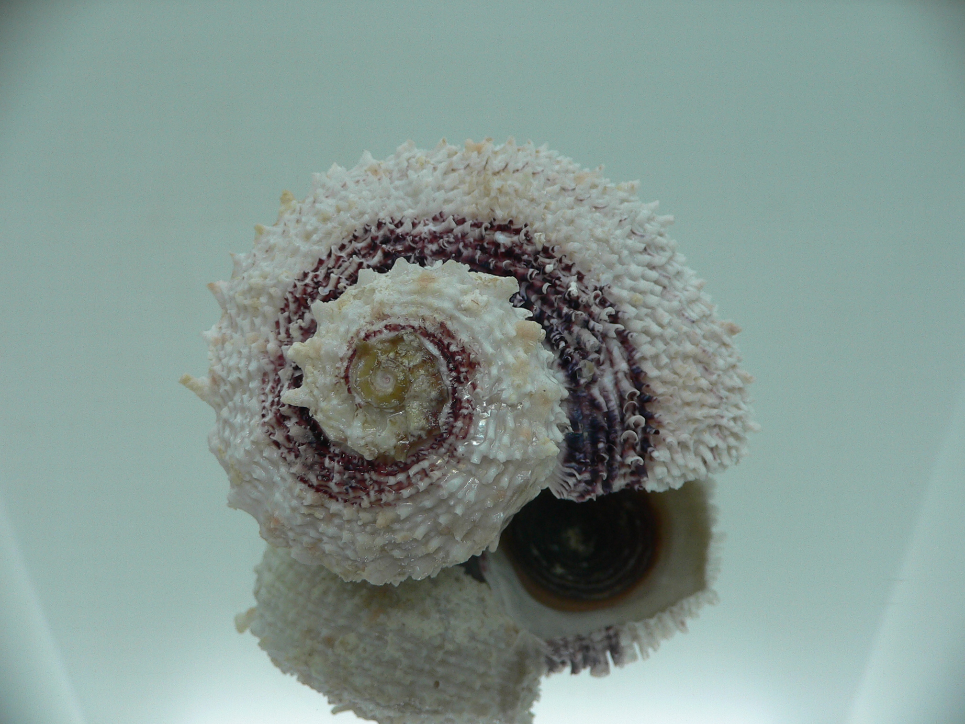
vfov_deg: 40.7
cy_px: 362
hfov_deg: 52.6
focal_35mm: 35
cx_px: 482
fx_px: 976
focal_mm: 4.6
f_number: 2.8
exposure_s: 1/60
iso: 80
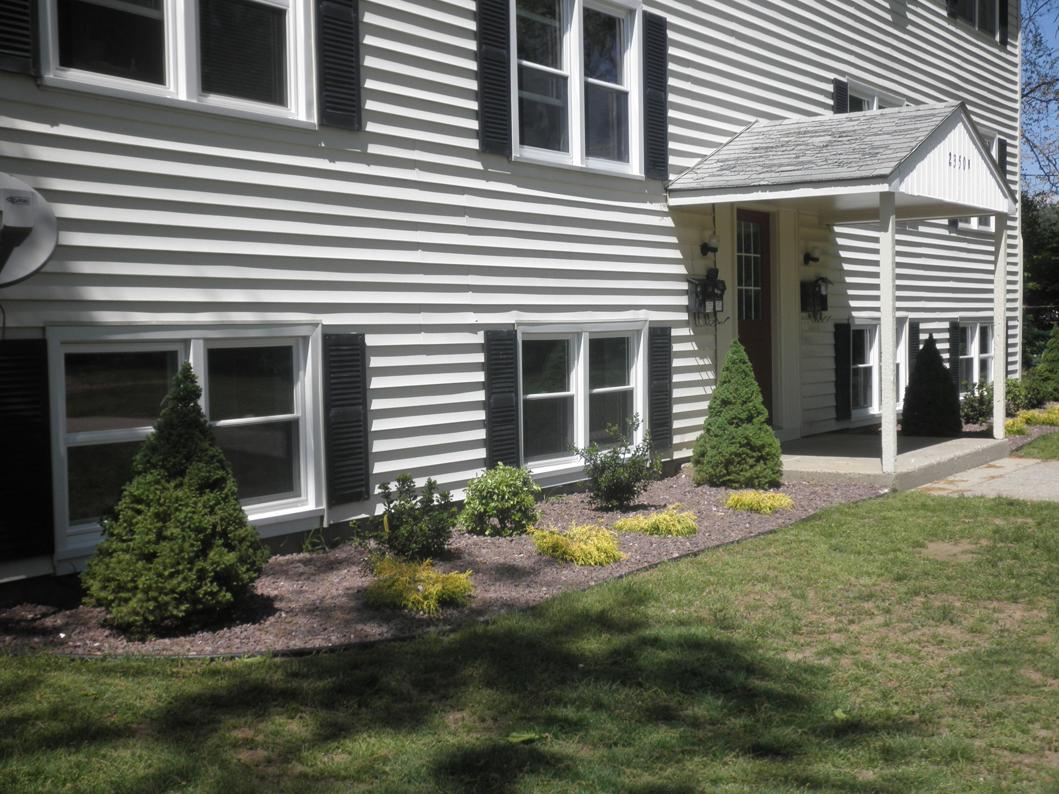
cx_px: 530
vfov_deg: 32.9
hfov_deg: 42.9
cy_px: 397
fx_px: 1346
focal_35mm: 44
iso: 64
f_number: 9.6
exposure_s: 1/100
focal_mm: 7.9
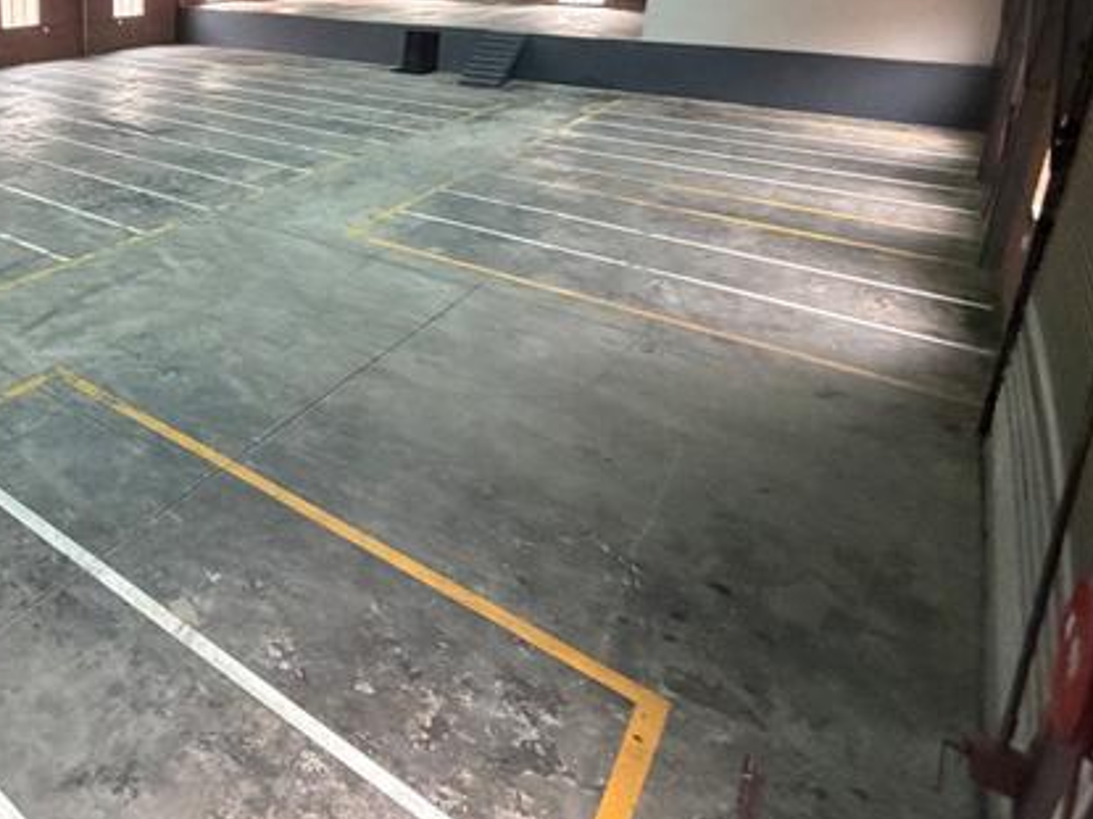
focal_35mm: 27
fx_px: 852
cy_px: 153
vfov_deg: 48.2
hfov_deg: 57.4
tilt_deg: -10.7
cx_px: 137
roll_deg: +2.0
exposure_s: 1/60
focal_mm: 2.22
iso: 500
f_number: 2.2
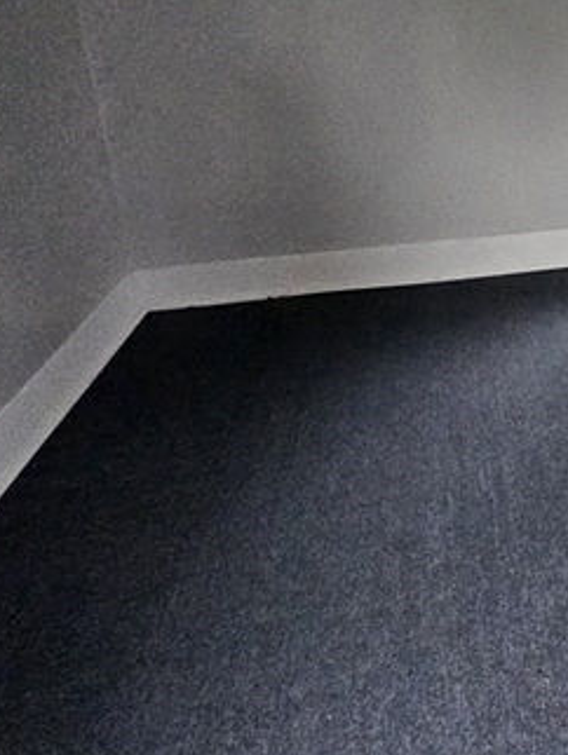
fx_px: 677
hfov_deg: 37.2
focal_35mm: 31
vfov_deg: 55.3
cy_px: 181
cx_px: 643
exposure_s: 1/24
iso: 800
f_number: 2.2
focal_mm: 2.2
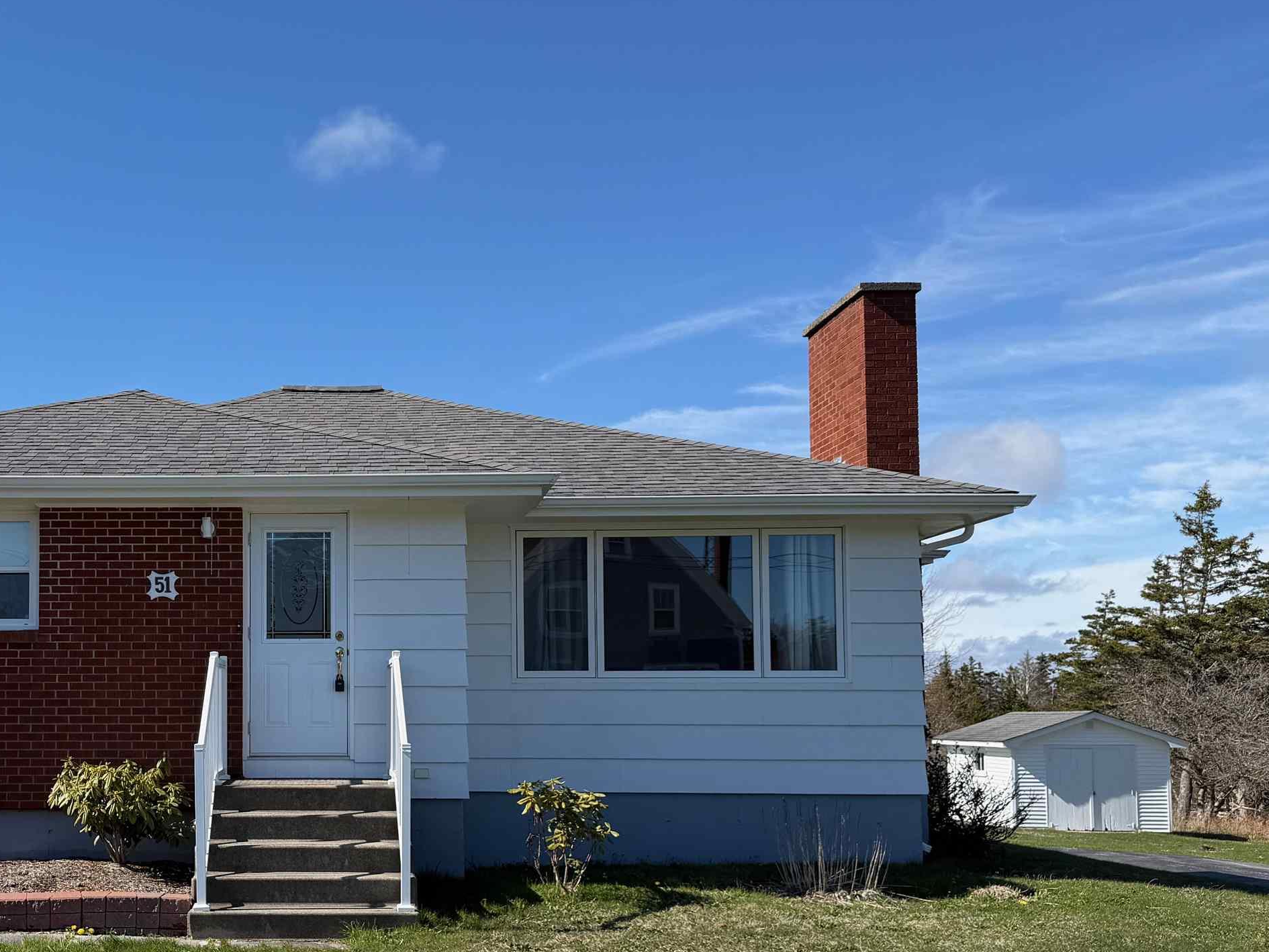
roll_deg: +0.3
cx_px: 286
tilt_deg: +3.1
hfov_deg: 45.8
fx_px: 1430
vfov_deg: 36.5
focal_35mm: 39
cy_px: 630
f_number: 1.78
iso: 80
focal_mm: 6.76
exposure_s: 1/3759
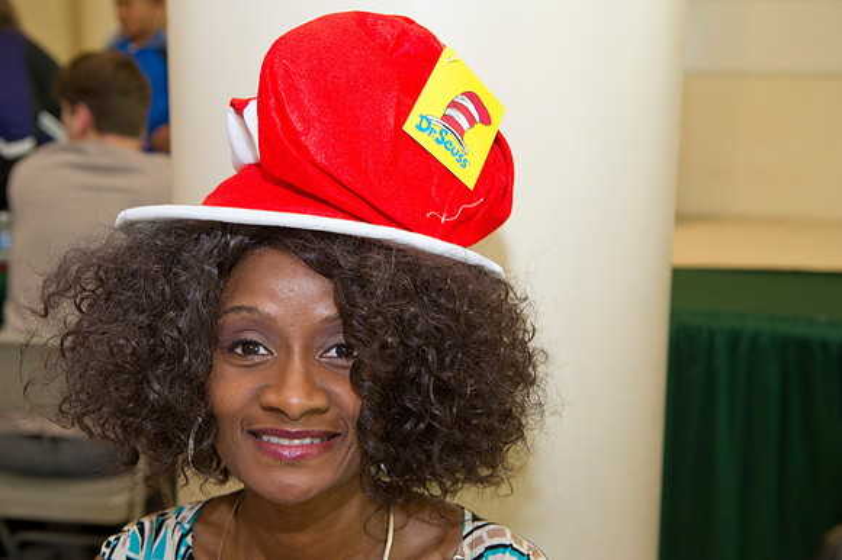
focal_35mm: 52
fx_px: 1215
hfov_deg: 38.2
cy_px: 280
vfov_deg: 26.0
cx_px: 421
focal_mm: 52
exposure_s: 1/60
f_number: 5.6
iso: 1250
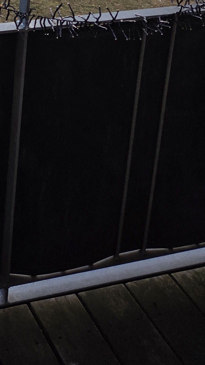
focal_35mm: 66
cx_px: -154
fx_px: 638
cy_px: -111
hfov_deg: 15.8
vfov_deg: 26.8
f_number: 1.8
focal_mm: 5.4
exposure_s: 1/662
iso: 80
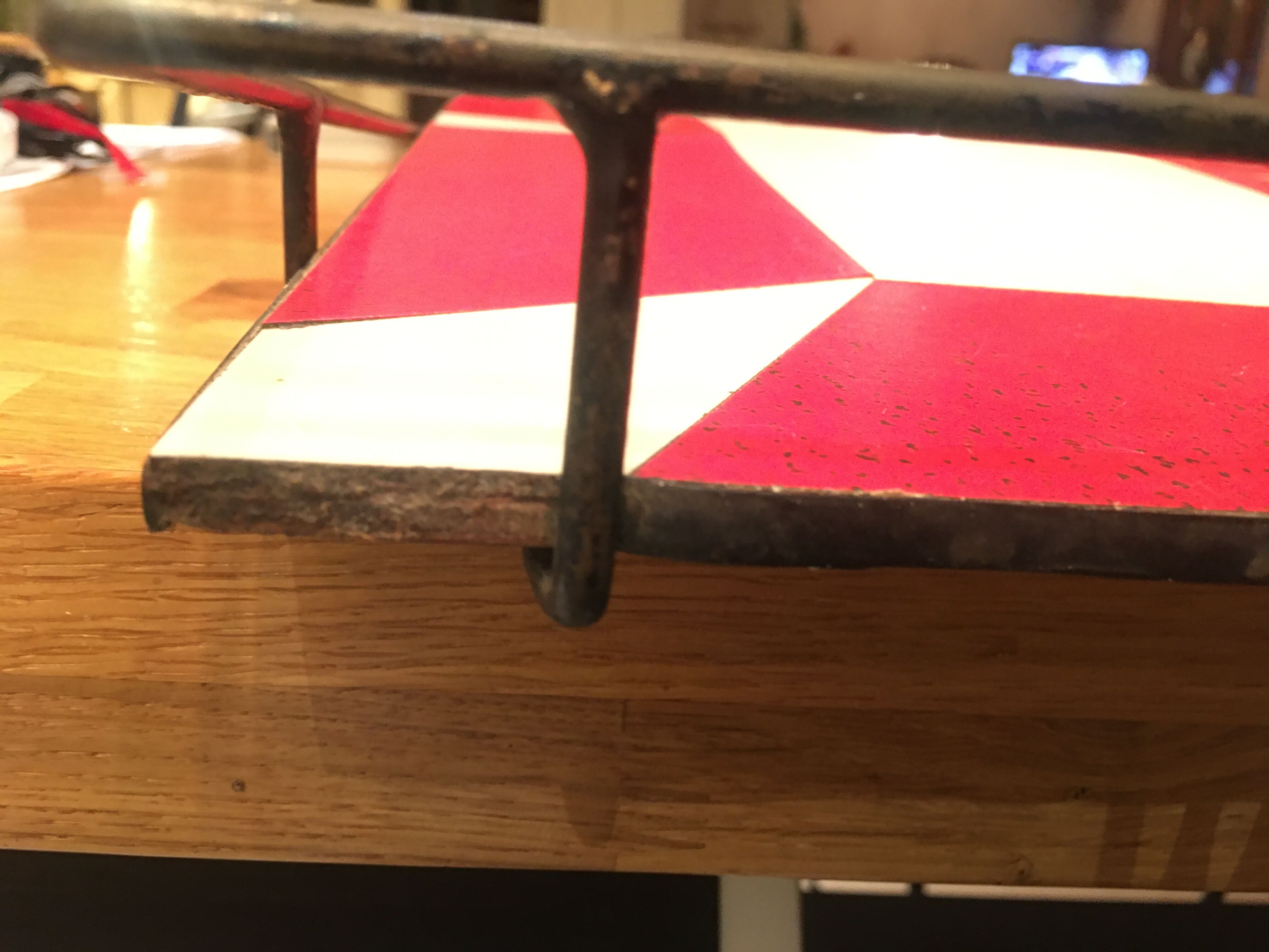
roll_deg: -3.5
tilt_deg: -19.3
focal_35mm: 29
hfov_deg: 61.7
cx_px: 634
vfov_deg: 48.2
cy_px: 476
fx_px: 1063
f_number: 2.2
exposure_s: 1/4
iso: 100
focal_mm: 4.15
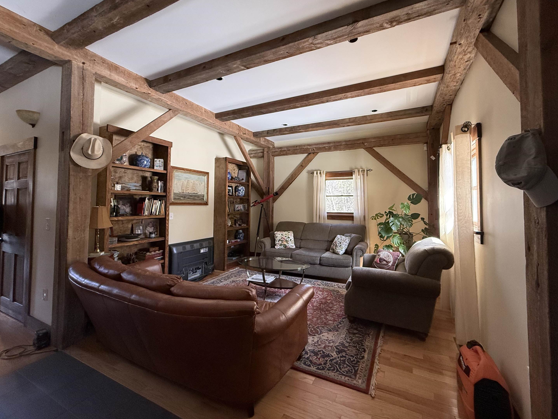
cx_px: 289
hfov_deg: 98.1
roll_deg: +0.1
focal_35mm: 15
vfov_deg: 81.6
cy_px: 195
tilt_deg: +2.0
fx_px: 242
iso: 320
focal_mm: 2.22
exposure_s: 1/120
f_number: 2.2
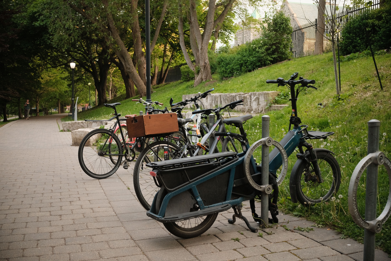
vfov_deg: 32.6
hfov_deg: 47.4
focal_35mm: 41
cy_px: 130
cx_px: 196
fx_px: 445
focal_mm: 27
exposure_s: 1/250
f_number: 3.6
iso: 800
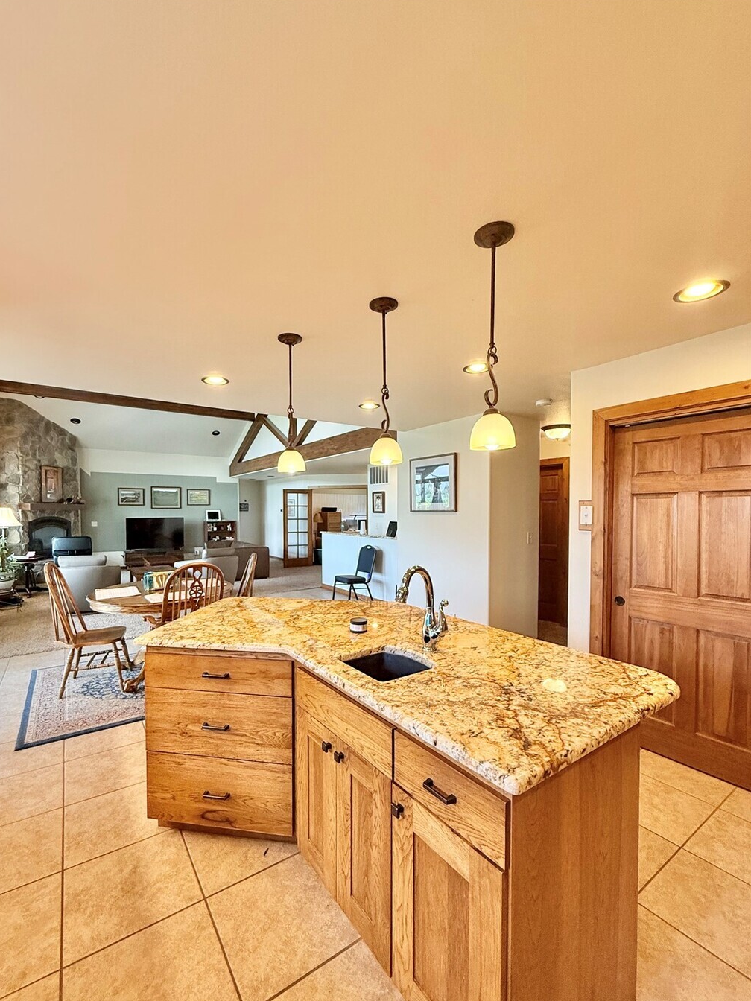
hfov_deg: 81.6
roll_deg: +0.4
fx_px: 434
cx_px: 350
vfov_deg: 98.1
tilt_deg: -0.9
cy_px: 528
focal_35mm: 15
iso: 250
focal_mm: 2.22
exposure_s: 1/120
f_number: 2.2
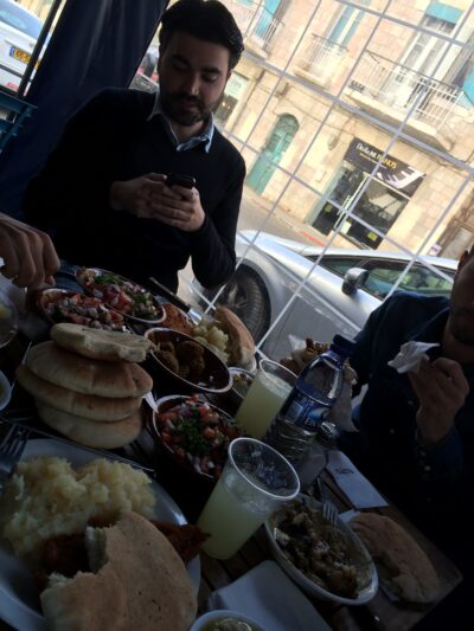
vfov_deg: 60.0
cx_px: 237
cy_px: 316
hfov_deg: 46.8
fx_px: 548
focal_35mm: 30
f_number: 2.2
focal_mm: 4.12
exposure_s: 1/214
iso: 32
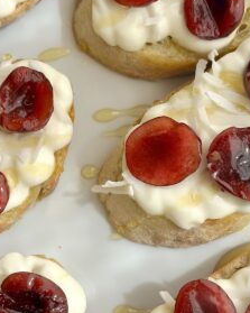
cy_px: 183
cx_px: 129
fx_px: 777
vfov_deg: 22.7
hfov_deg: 18.3
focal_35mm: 84
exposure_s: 1/1305
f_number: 1.78
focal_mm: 6.86
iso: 80
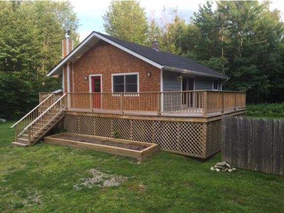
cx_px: 142
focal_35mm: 29
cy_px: 106
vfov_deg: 48.3
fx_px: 238
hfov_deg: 61.6
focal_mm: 4.15
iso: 32
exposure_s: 1/380
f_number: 2.2
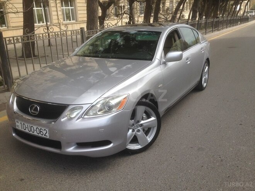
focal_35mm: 33
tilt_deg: -20.1
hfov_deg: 55.4
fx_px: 243
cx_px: 128
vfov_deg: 42.9
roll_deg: +0.2
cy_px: 96
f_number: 2.4
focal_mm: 4.12
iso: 50
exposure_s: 1/1178
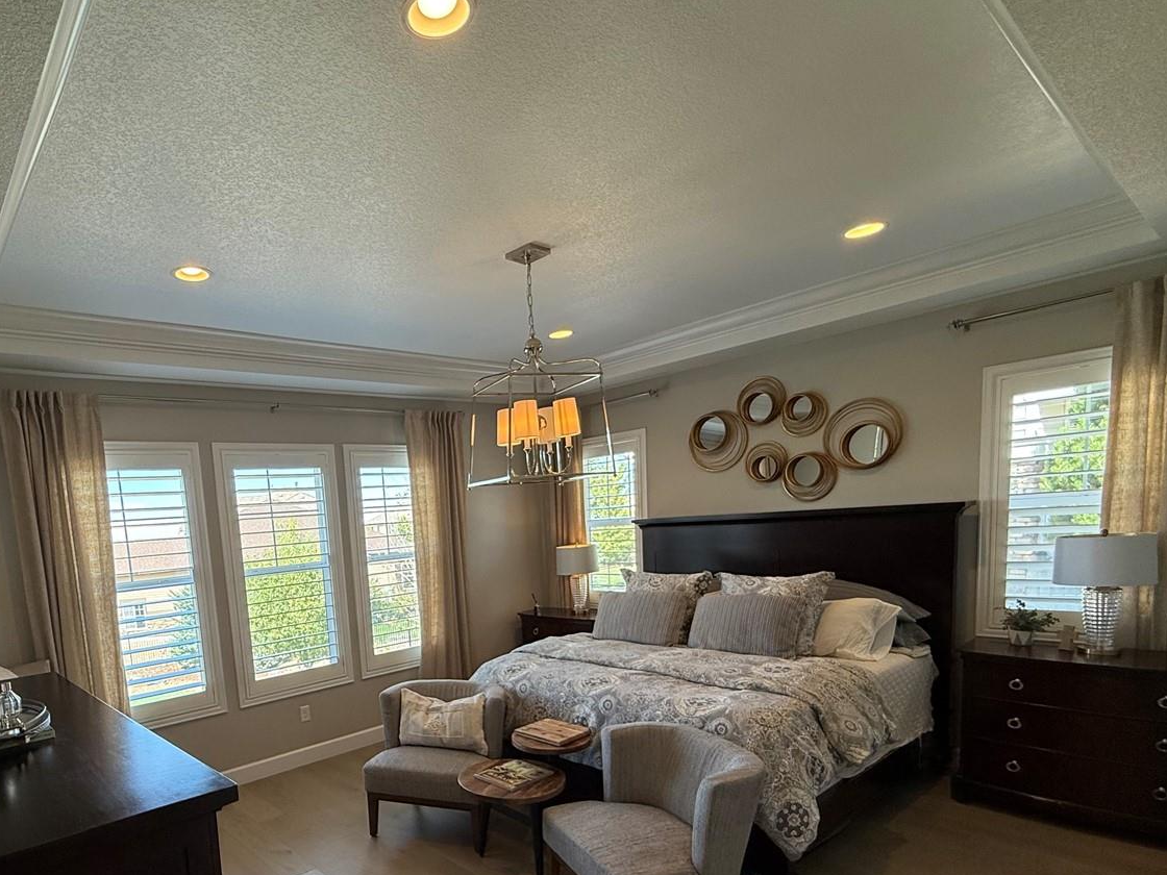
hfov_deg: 79.5
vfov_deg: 63.7
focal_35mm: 20
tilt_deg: -6.9
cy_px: 605
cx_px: 406
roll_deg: +4.1
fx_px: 674
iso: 100
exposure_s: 1/120
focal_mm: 2.22
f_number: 2.2
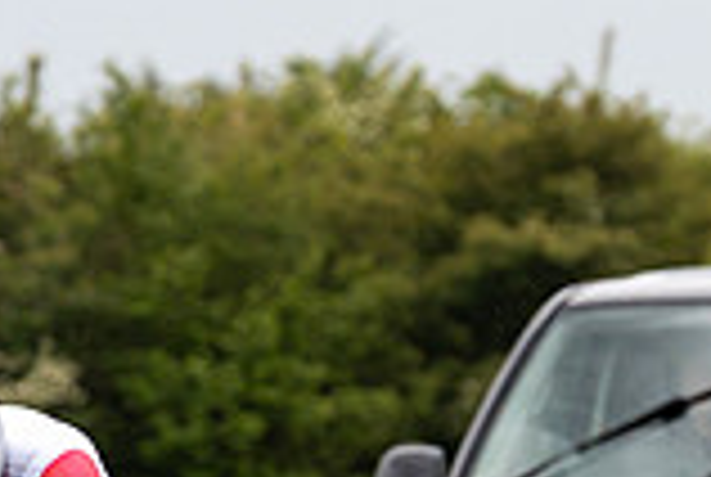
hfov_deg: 2.5
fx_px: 15988
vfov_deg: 1.7
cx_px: 140
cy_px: 707
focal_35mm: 808
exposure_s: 1/1000
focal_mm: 126
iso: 200
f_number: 3.5
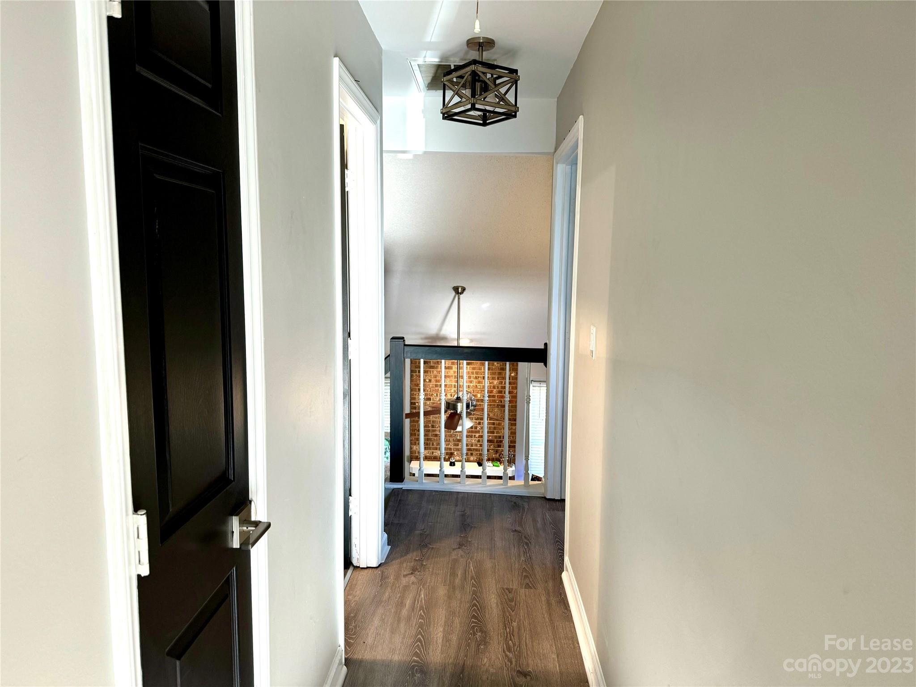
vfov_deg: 56.8
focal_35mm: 24
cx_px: 458
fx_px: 635
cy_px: 344
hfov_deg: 71.6
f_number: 1.78
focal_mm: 6.86
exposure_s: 1/60
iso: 160
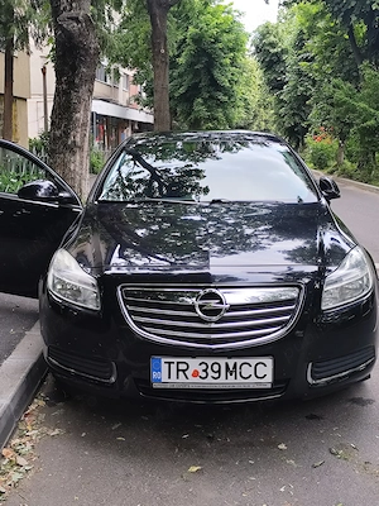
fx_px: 569
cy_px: 253
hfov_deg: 36.8
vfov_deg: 47.9
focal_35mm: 39
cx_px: 190
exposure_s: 1/50
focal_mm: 6.14
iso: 250
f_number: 1.65
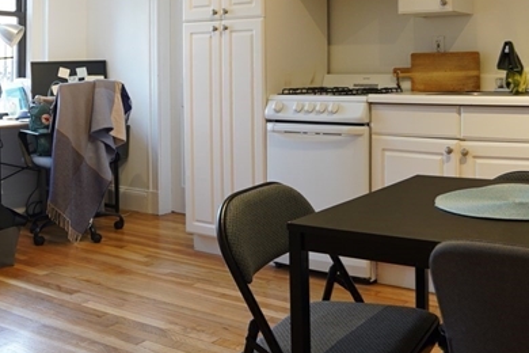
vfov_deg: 30.8
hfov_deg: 45.9
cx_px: 336
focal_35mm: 42
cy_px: 52
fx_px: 617
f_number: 4
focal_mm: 16
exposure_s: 1/30
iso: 500
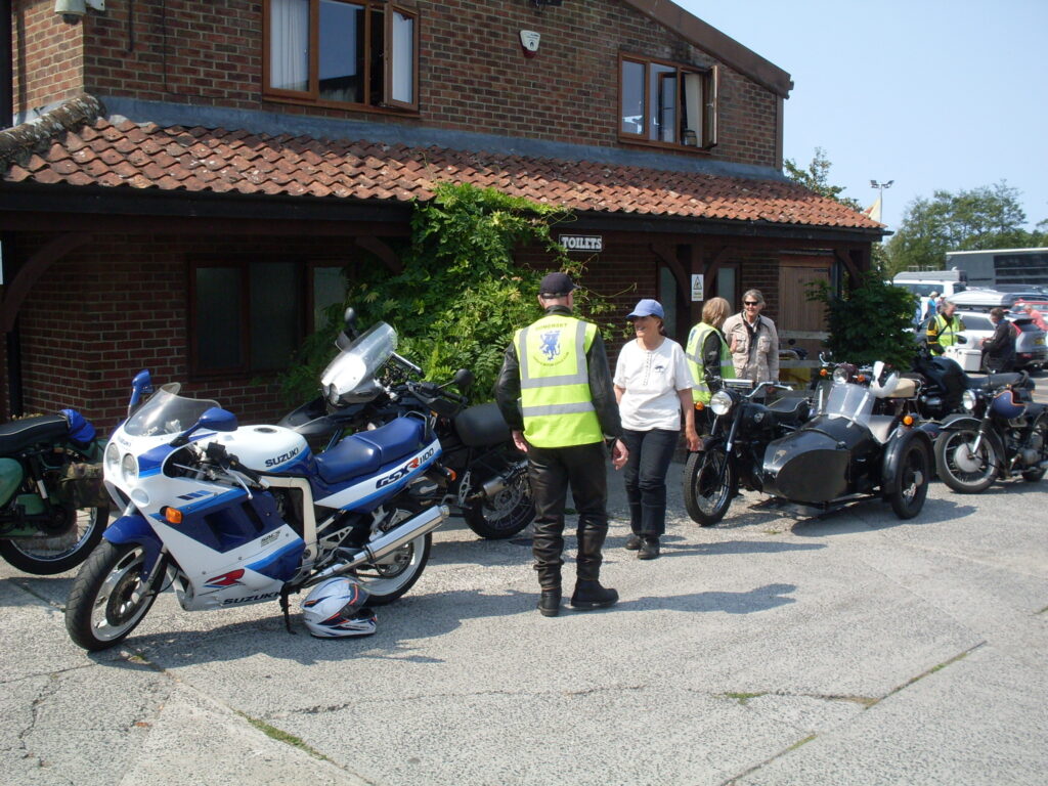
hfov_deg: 49.0
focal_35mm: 38
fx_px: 1150
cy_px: 393
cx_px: 524
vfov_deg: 37.7
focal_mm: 6.3
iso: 80
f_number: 8.4
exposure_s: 1/180
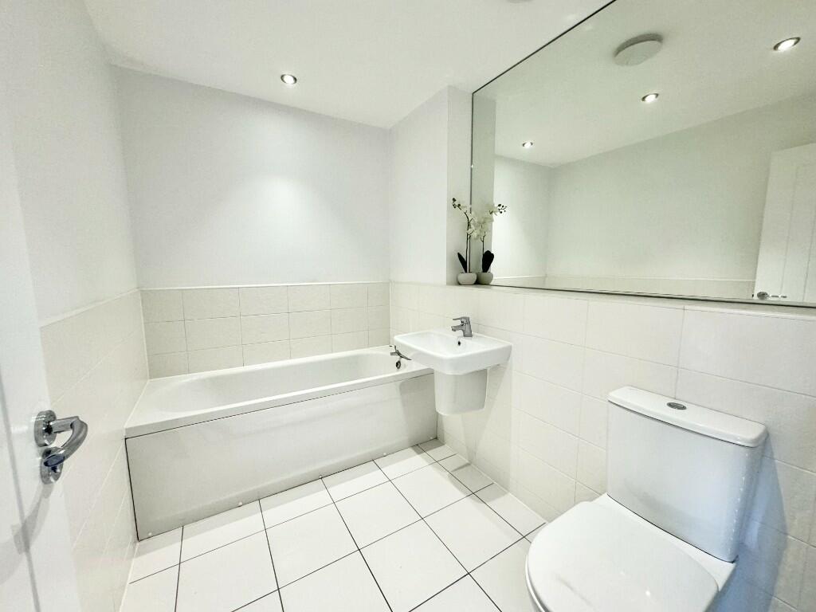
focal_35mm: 14
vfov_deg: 85.7
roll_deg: -0.1
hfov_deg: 102.1
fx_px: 330
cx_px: 408
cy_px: 306
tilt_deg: -6.9
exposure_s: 1/100
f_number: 2.2
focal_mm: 2.22
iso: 200
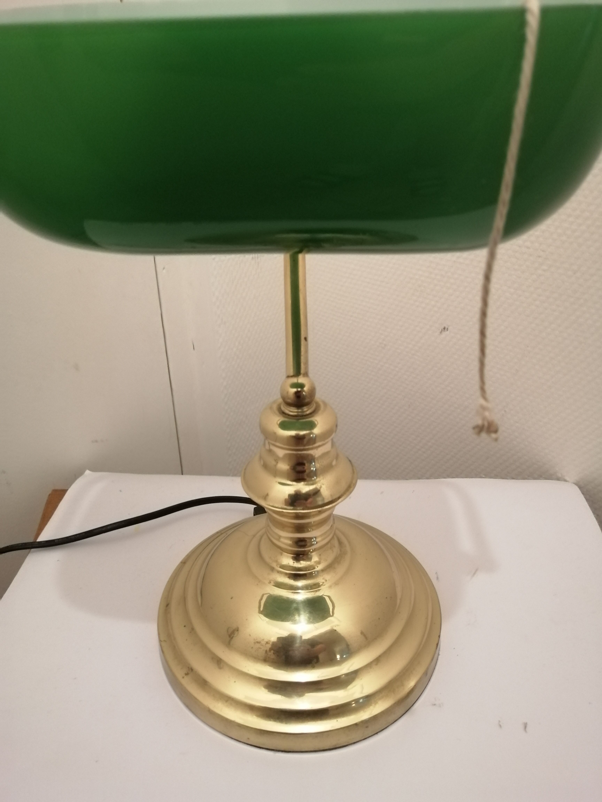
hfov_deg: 53.1
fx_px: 603
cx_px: 301
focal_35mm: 26
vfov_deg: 67.3
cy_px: 401
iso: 500
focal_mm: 3.96
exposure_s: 1/50
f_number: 1.8
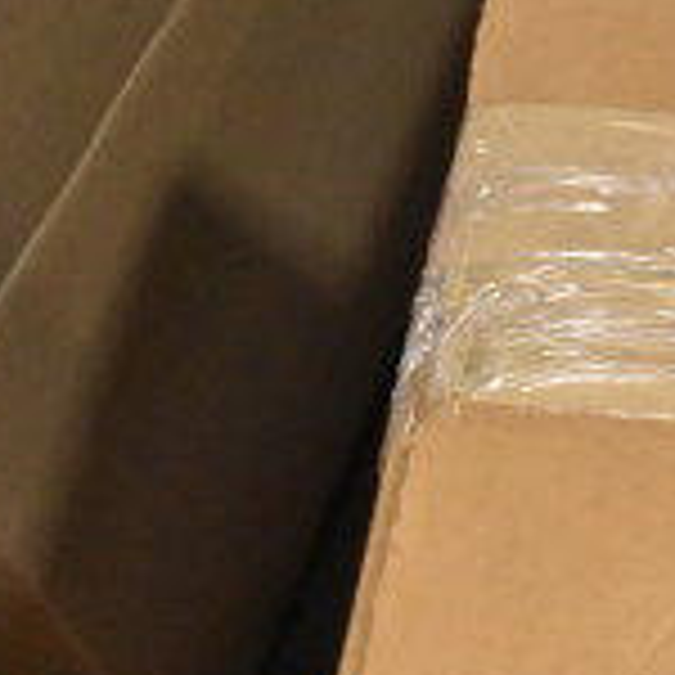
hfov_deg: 14.3
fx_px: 2294
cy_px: 434
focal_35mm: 104
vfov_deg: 16.7
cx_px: 1310
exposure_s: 1/500
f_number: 11
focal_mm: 20
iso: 6400
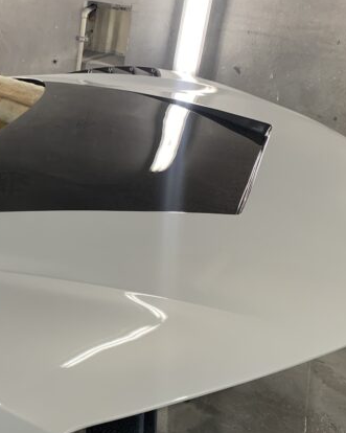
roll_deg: -3.3
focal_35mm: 49
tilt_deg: -28.5
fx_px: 627
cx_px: 1
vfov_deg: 38.0
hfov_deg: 28.9
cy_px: 225
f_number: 1.8
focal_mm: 4.25
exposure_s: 1/50
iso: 80
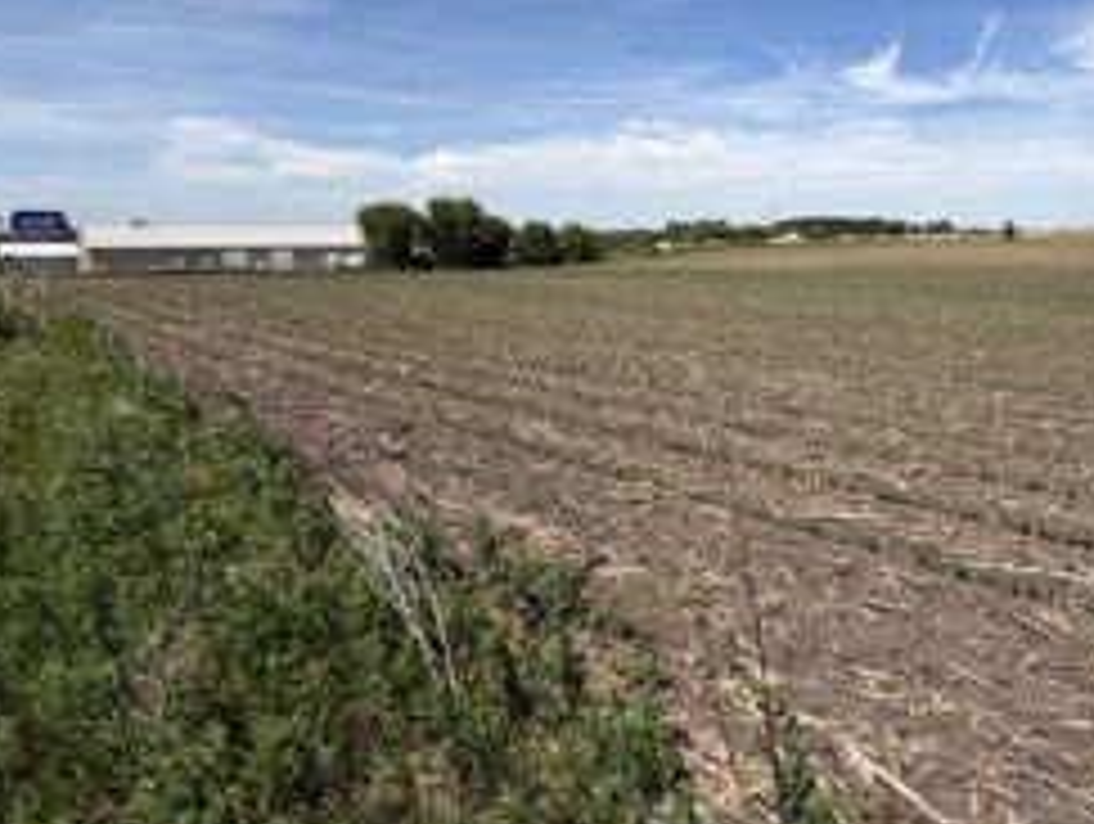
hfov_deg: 69.8
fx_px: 728
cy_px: 275
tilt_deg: -4.3
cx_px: 797
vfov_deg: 57.7
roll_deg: +0.5
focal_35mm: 23
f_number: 2.2
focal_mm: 2.22
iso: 20
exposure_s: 1/1145
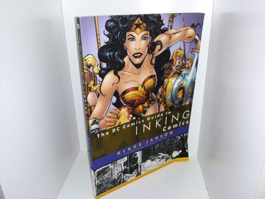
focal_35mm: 28
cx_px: 132
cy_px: 100
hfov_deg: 63.4
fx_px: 214
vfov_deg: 49.7
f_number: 1.7
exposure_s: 1/100
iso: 50
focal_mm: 3.7
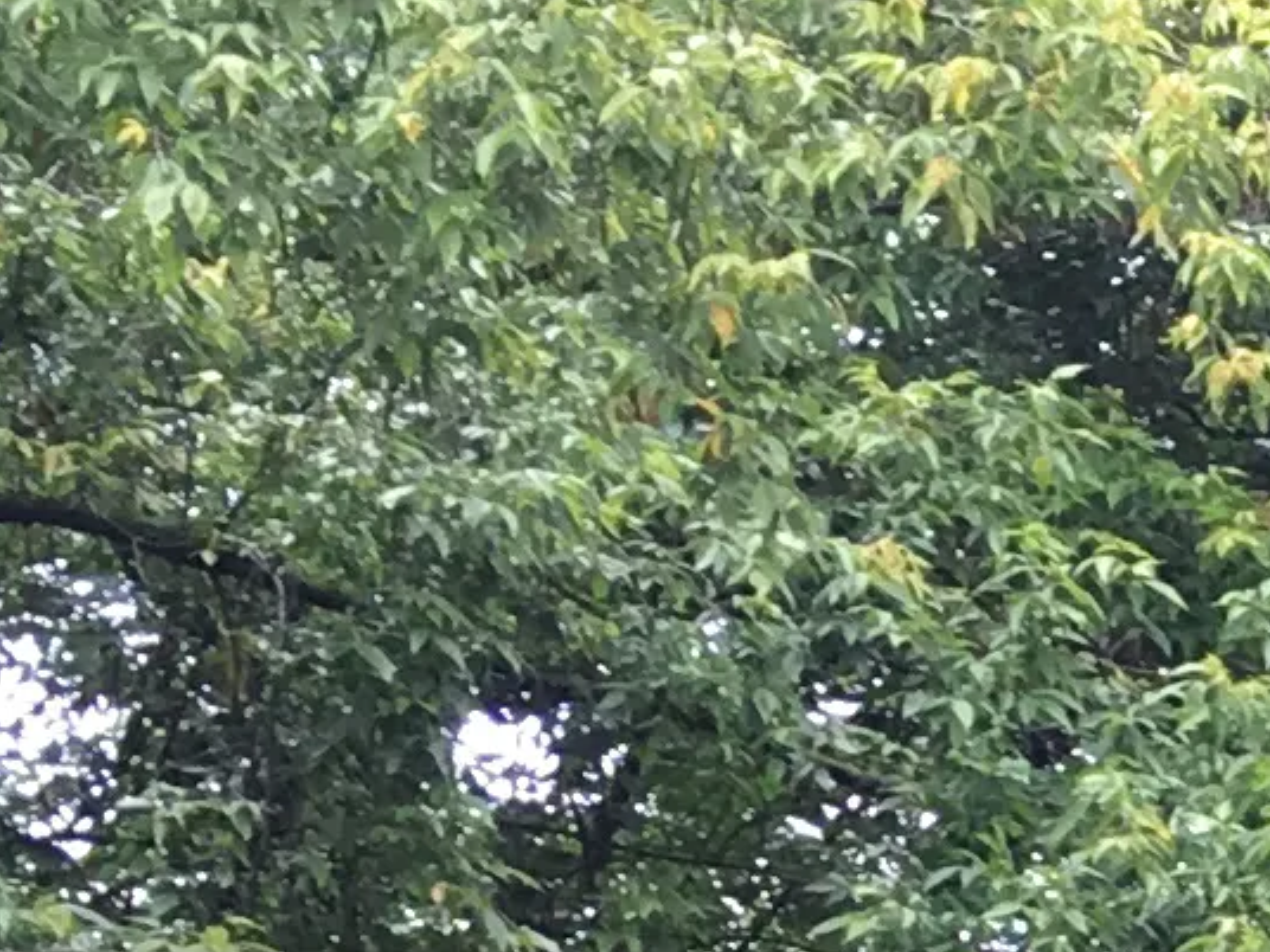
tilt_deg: +2.4
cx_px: 3578
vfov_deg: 6.4
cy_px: 2593
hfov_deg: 8.0
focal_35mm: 218
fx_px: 7998
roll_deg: -0.6
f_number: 2.2
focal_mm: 4.15
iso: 25
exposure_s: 1/100
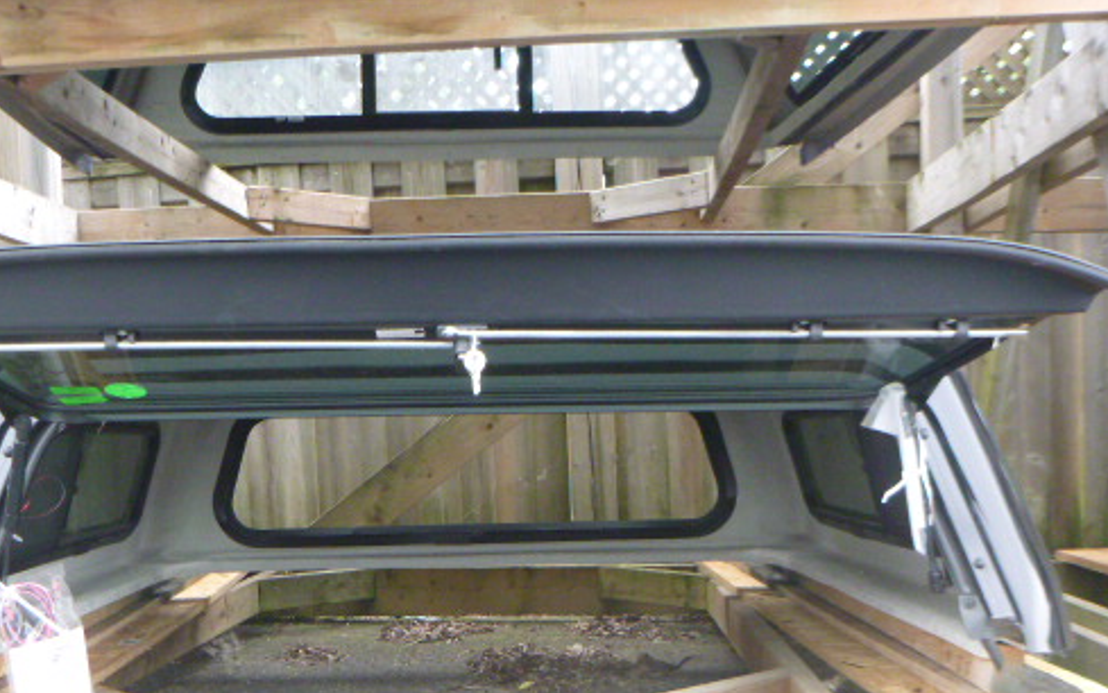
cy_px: 534
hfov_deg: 46.0
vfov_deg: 29.3
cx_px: 464
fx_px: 1299
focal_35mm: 43
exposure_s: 1/60
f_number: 4.2
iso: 400
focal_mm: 5.5
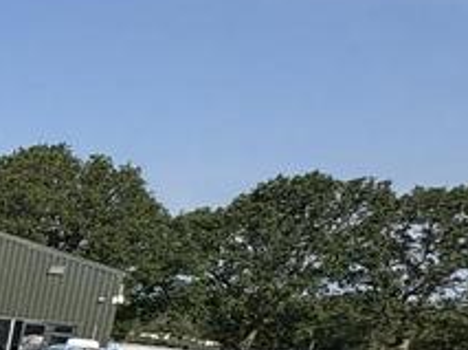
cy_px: 427
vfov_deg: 22.6
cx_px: -464
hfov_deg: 19.3
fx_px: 796
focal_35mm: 59
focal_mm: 2.22
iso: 50
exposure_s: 1/2415
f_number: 2.2
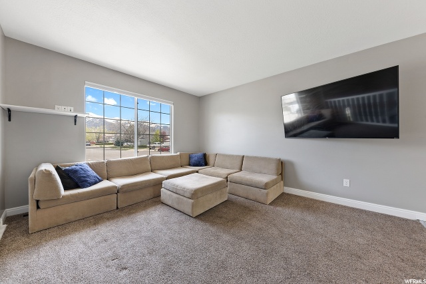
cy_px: 142
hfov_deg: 112.6
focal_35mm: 12
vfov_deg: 90.0
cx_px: 213
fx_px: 142
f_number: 8
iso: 100
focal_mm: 12
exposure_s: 1/1.25
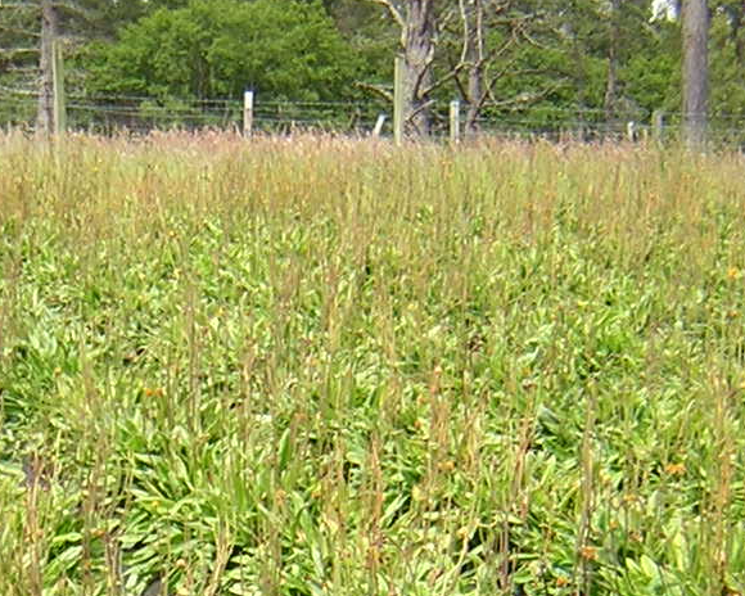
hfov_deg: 19.5
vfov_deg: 15.6
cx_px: 126
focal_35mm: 97
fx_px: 2139
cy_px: 563
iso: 100
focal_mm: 4.7
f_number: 2.6
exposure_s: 1/518
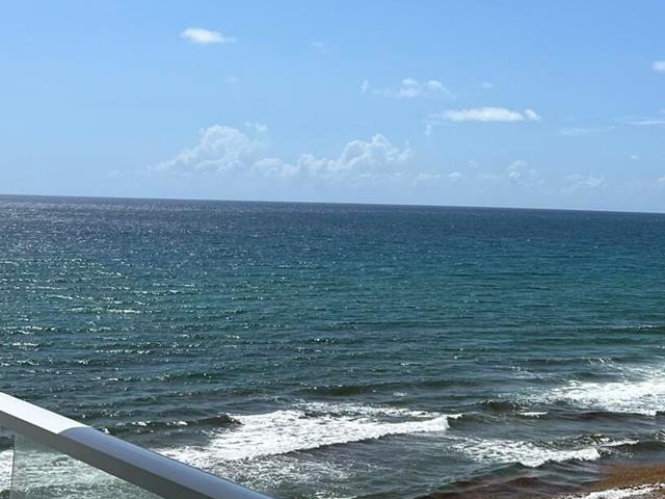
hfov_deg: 29.3
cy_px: 45
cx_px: 508
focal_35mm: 65
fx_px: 1249
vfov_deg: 22.0
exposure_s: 1/9434
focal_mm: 5.7
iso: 50
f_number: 1.5
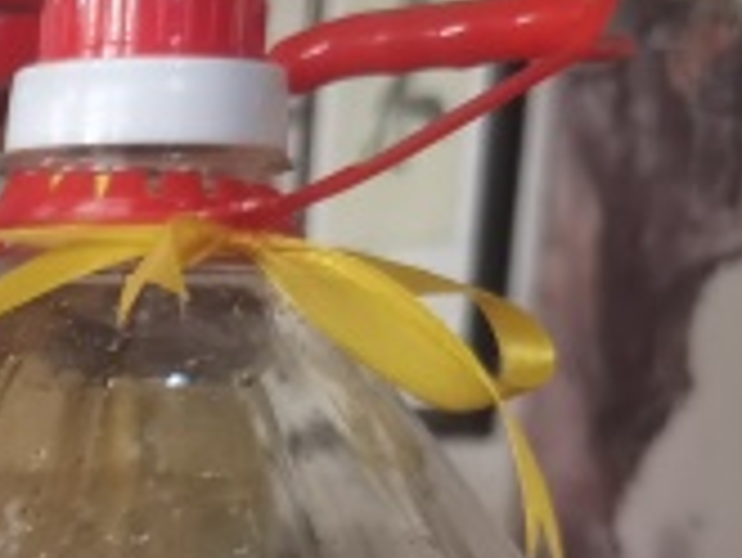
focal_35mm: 131
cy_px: 1138
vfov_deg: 10.4
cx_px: -499
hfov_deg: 13.8
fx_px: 2810
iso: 640
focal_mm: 6.71
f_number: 1.9
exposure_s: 1/33.3
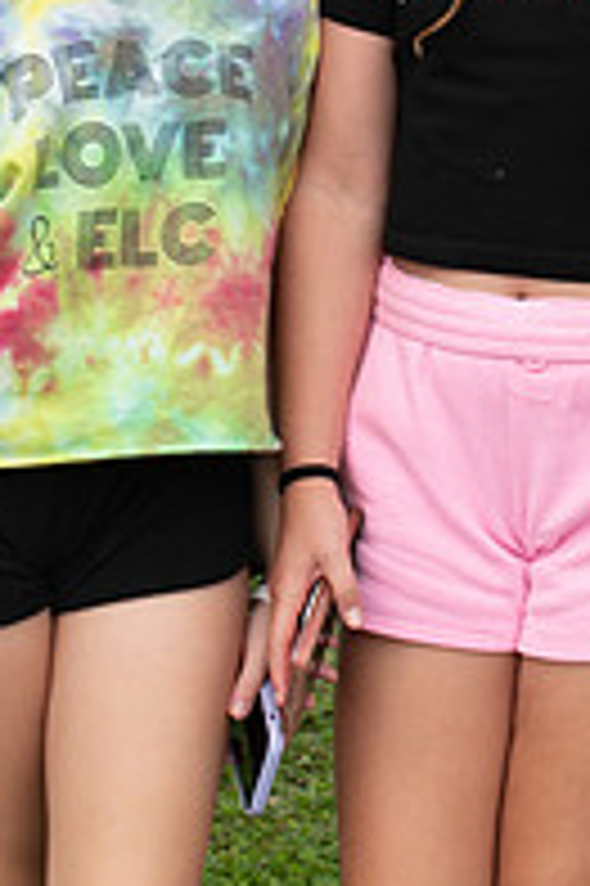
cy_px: 62
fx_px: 3324
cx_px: 490
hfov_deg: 10.1
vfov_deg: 15.0
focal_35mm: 135
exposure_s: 1/200
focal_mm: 35
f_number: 5.6
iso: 64
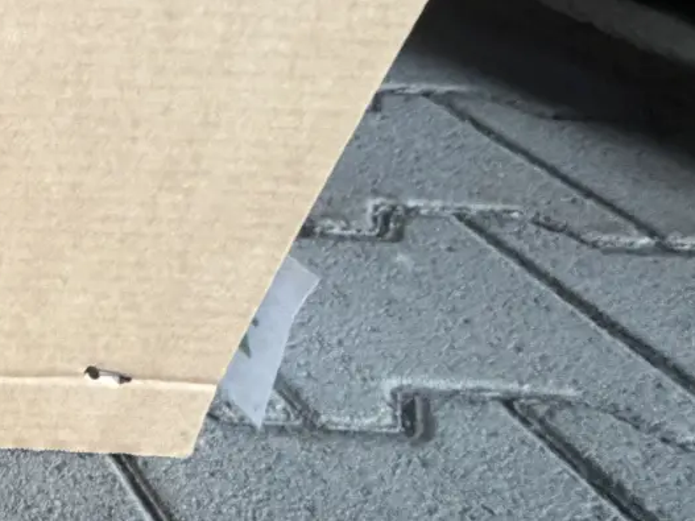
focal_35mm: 51
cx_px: -563
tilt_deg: -25.4
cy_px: -22
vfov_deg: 26.7
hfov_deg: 22.1
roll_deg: -0.9
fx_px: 1024
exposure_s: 1/78
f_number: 2.2
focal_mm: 2.22
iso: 320
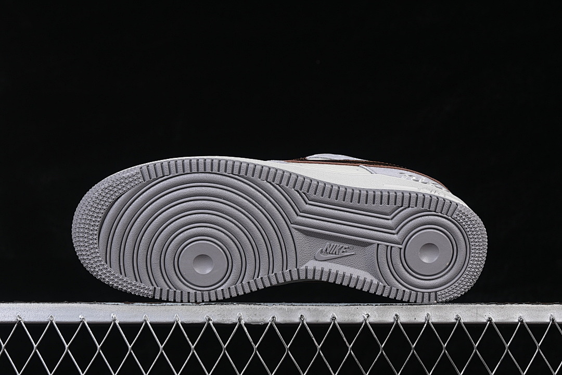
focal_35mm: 75
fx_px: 1171
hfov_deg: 27.0
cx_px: 281
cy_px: 188
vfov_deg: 18.2
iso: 160
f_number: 8
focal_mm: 50
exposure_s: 1/80
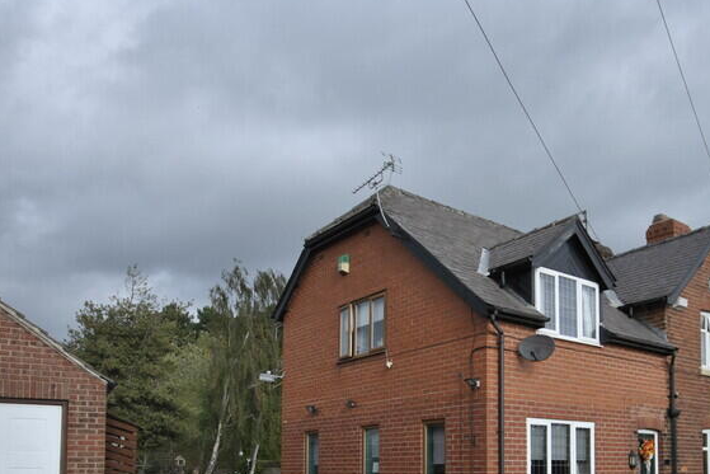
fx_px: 651
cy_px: 428
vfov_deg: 37.4
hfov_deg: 56.8
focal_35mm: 33
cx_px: 423
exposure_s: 1/500
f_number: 4.5
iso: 110
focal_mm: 12
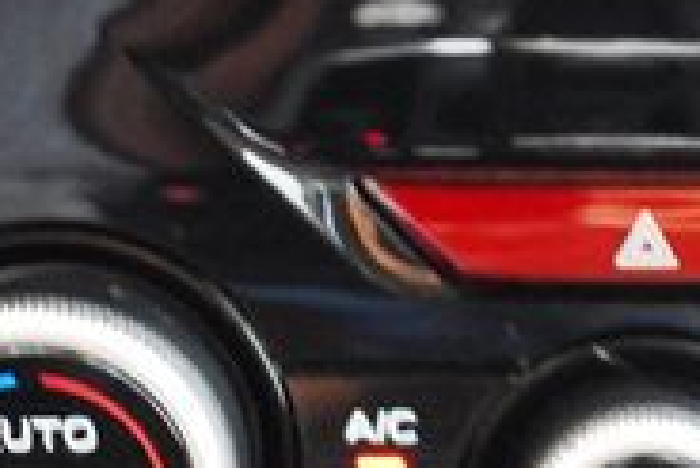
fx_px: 1829
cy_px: 173
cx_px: 685
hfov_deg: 21.0
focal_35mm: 94
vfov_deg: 14.6
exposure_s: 1/125
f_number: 3.5
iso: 2500
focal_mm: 18
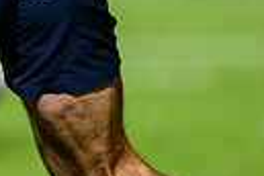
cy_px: -138
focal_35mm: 2518
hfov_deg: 0.8
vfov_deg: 0.5
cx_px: -297
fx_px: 18464
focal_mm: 560
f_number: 4
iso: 6400
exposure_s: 1/1000
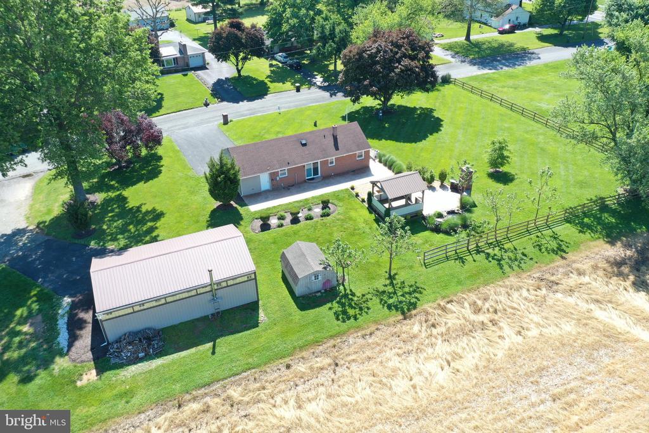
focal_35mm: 28
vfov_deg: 46.4
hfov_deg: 65.5
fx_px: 505
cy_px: 216
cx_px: 324
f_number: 5
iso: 100
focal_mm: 10.26
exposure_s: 1/160
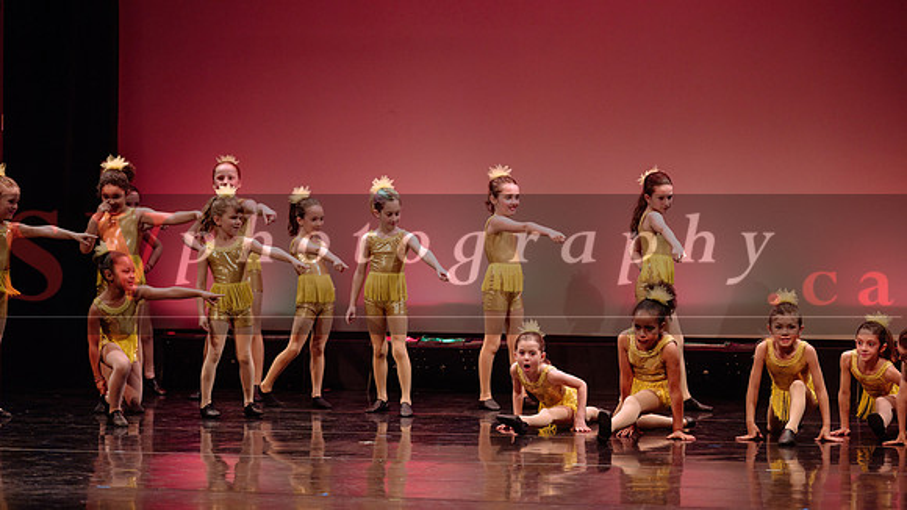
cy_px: 220
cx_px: 453
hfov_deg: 17.5
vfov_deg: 9.9
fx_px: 2952
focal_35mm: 123
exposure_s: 1/200
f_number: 2.8
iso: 1600
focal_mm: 116
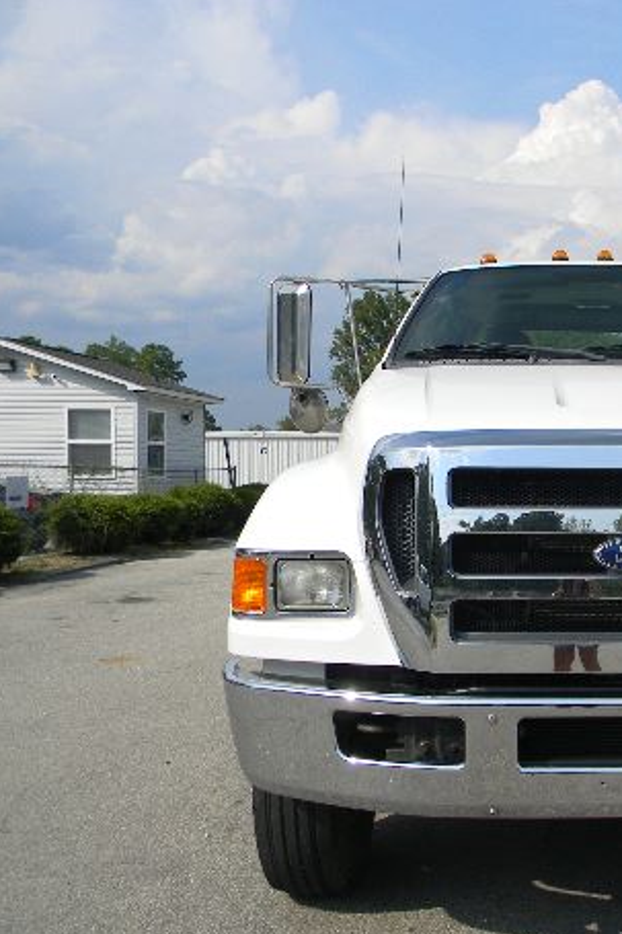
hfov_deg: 30.4
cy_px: 487
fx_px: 1063
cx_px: 618
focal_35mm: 41
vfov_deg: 47.4
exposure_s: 1/270
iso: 80
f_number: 7
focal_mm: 5
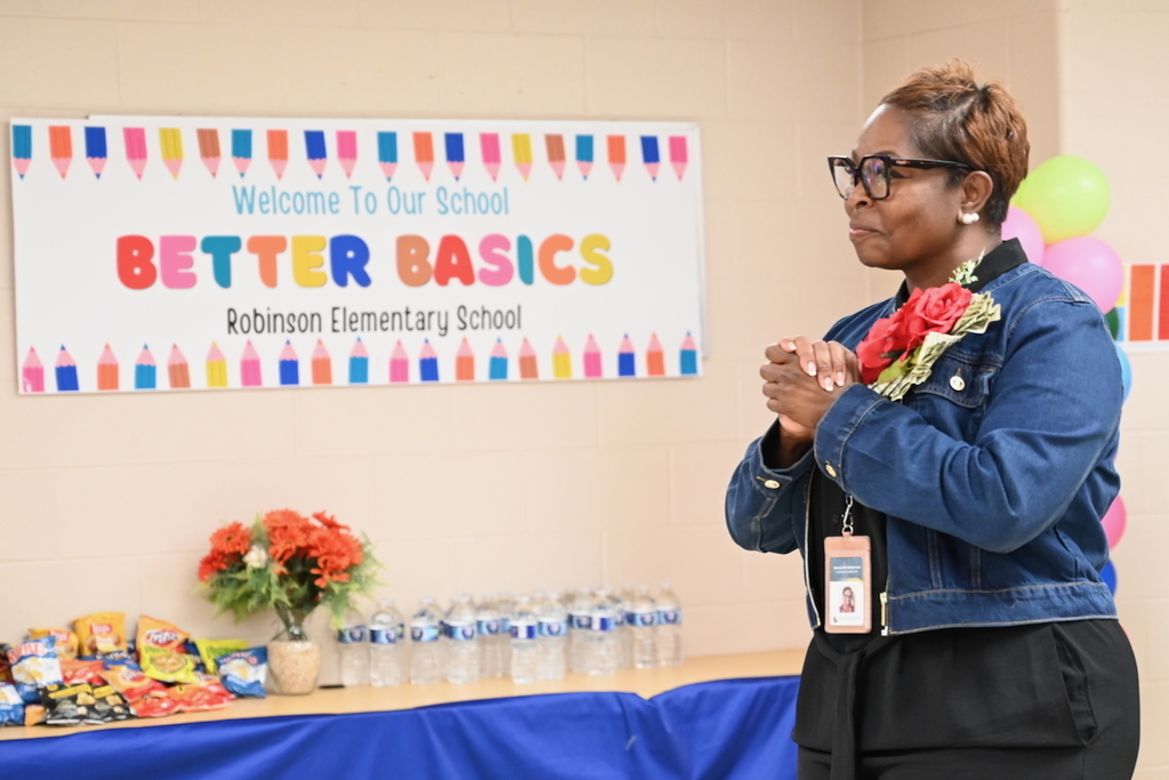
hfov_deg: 28.8
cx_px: 584
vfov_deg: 19.5
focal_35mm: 70
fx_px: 2273
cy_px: 390
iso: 3200
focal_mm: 70
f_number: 4
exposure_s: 1/125
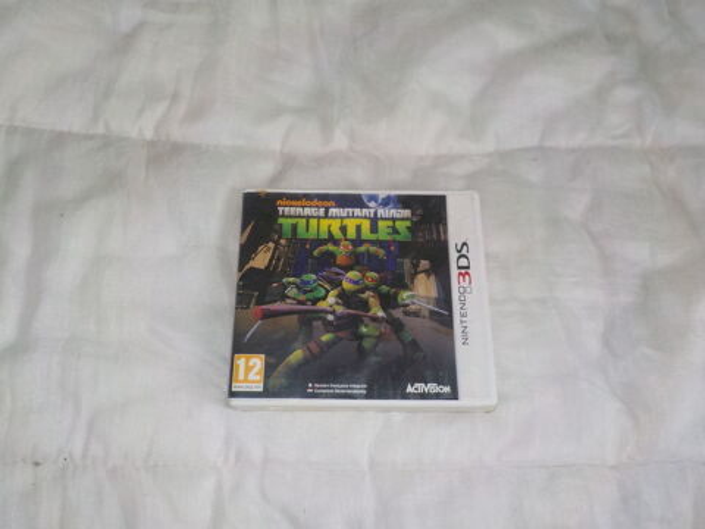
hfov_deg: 60.0
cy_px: 264
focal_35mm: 30
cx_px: 352
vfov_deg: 46.8
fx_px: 611
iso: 200
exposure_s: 1/30
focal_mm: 4.1
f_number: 3.3
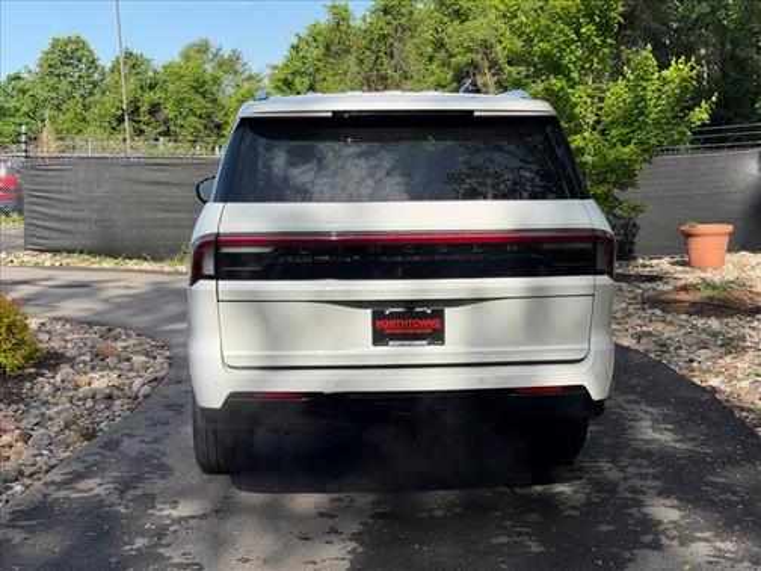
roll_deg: +2.3
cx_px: 380
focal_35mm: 48
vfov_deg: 30.3
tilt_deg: -7.0
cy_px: 286
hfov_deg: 39.7
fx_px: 1055
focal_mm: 6.76
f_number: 1.78
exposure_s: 1/2494
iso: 64
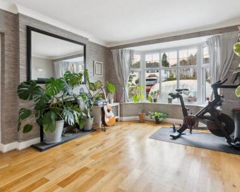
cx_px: 130
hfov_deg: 83.1
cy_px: 92
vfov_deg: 70.8
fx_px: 135
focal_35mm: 19
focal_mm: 16
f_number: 10
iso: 640
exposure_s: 1/2.5
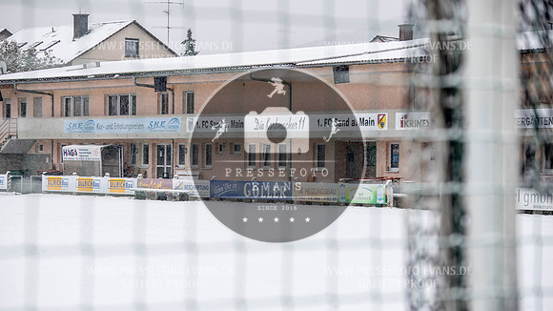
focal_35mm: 134
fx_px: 1960
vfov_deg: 9.1
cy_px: 181
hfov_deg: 16.1
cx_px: 268
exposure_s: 1/500
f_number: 4
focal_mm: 122
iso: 160
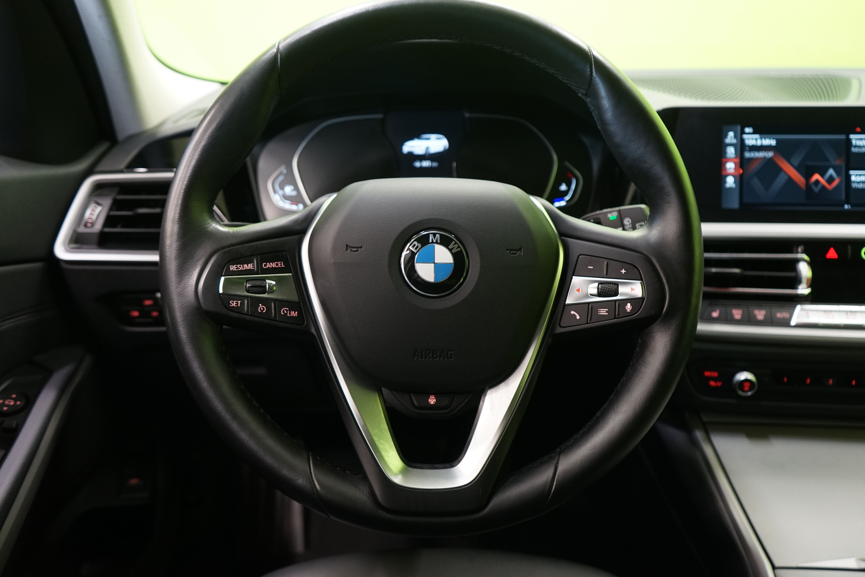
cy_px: 288
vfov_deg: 45.0
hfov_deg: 63.7
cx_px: 432
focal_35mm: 29
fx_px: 697
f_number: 4
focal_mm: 29
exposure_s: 1/20
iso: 1250
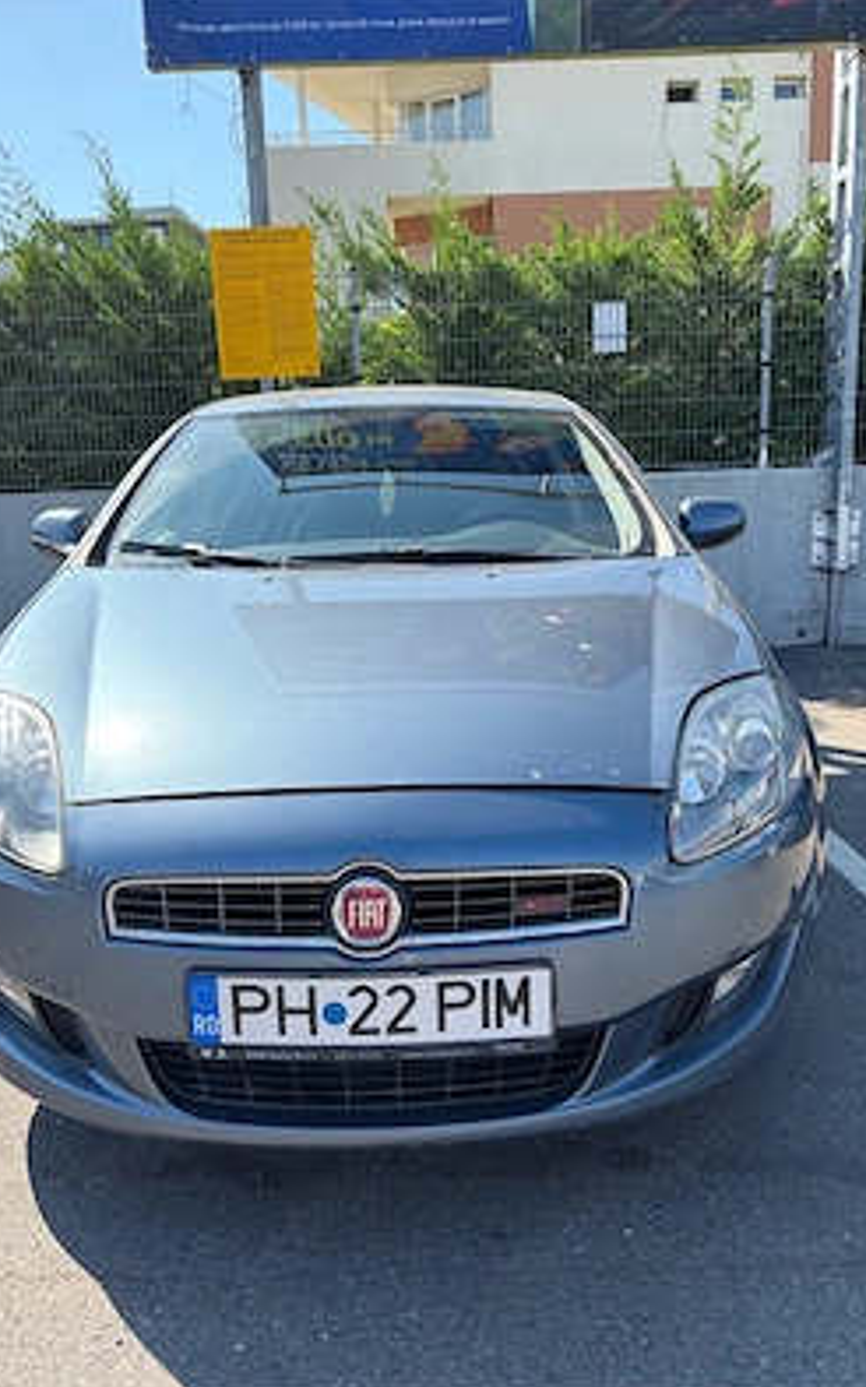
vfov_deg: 66.5
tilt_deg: -10.0
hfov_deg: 44.5
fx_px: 1058
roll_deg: +2.6
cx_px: 415
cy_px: 694
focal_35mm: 28
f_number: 1.6
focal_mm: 5.96
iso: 64
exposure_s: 1/701
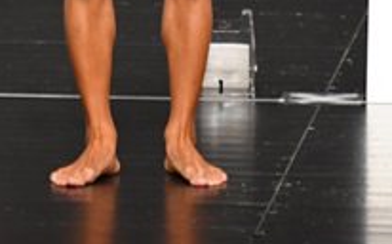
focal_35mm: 1210
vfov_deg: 1.1
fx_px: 12906
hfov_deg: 1.7
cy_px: -225
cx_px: 172
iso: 2500
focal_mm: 210
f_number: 5.6
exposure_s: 1/400
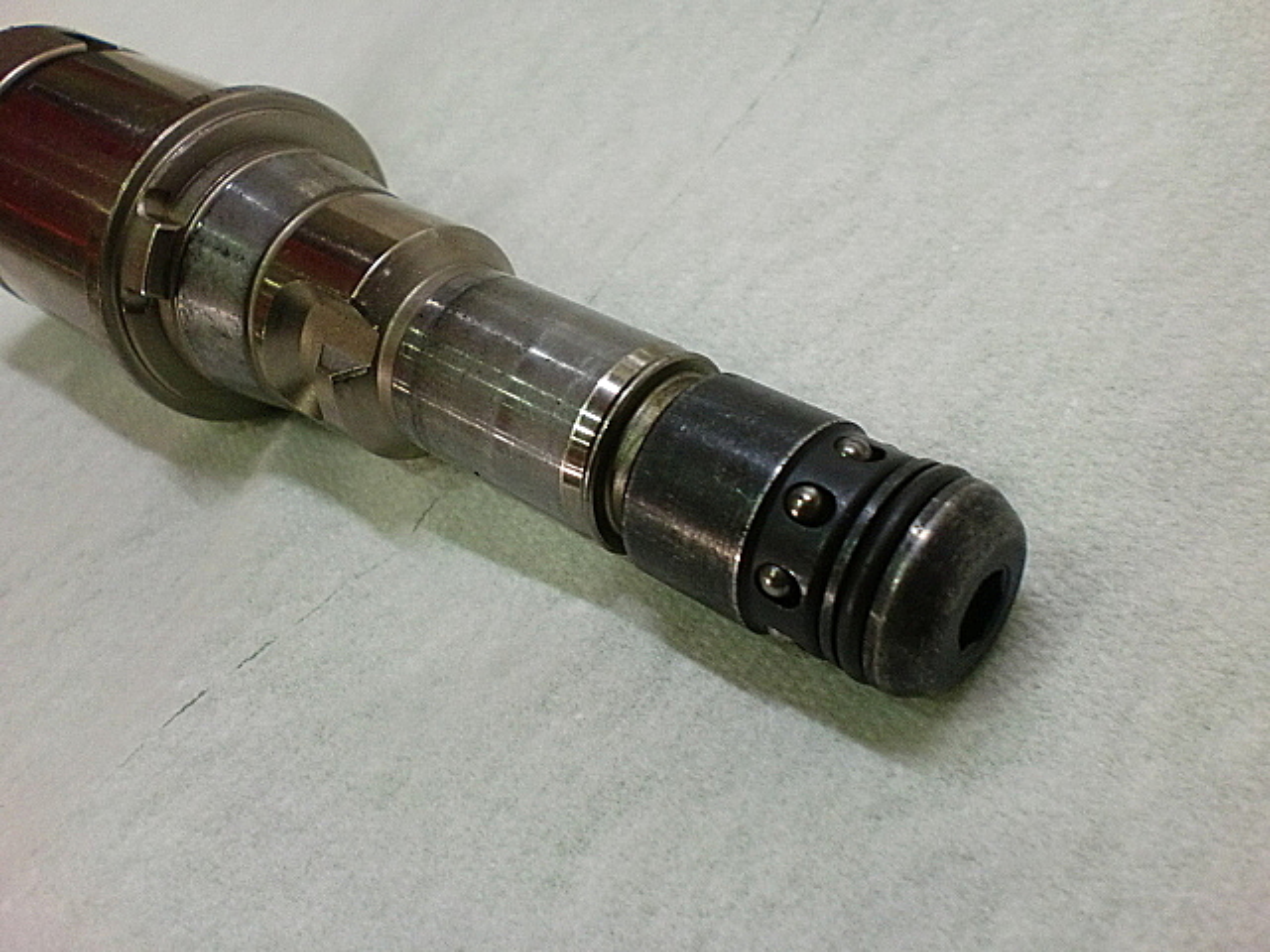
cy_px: 476
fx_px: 1284
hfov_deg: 52.6
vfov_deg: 40.7
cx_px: 635
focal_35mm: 35
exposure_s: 1/60
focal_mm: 6.3
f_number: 3.1
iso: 250
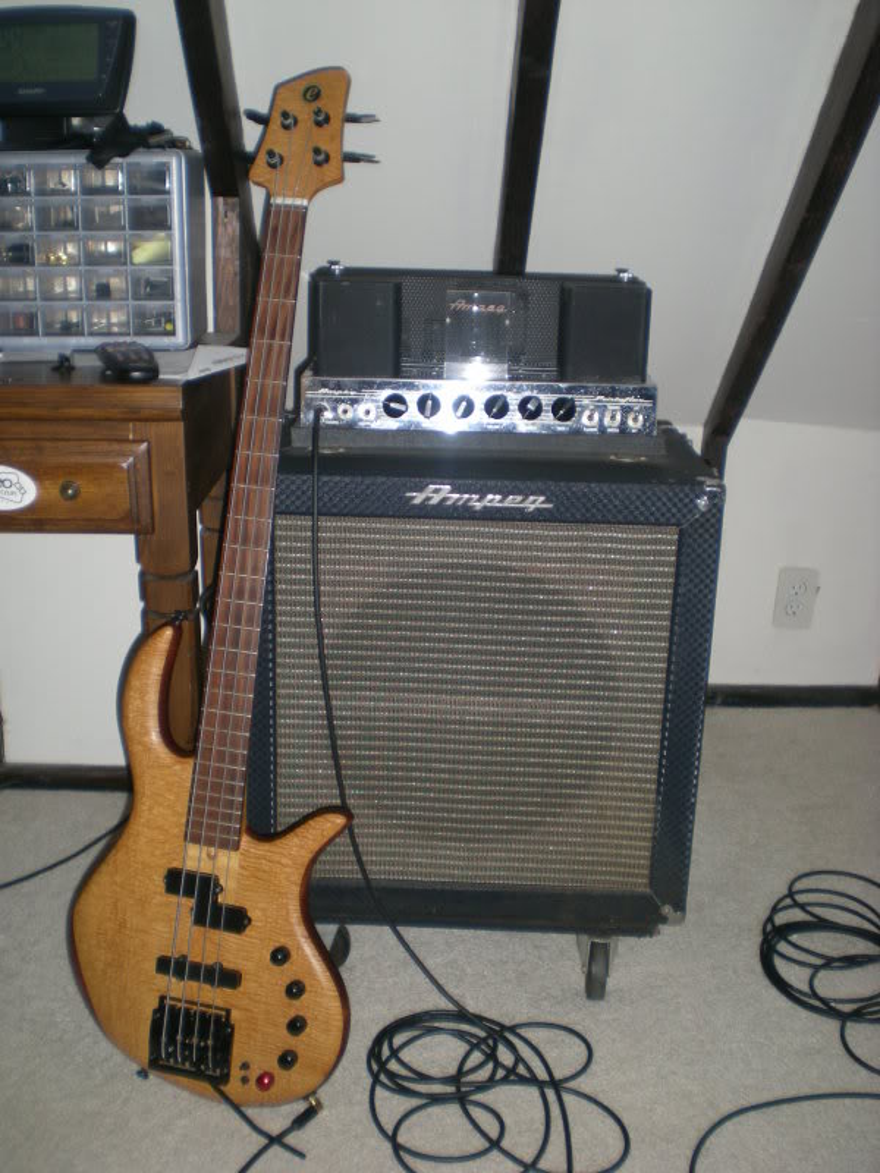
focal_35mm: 38
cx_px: 440
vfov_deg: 49.0
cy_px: 586
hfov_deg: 37.7
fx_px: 1288
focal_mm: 6.3
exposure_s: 1/60
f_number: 3.1
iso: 98
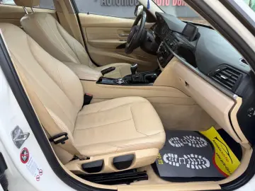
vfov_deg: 56.8
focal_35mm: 24
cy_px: 96
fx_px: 177
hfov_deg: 71.6
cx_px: 128
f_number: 1.78
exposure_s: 1/528
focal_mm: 6.76
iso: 80
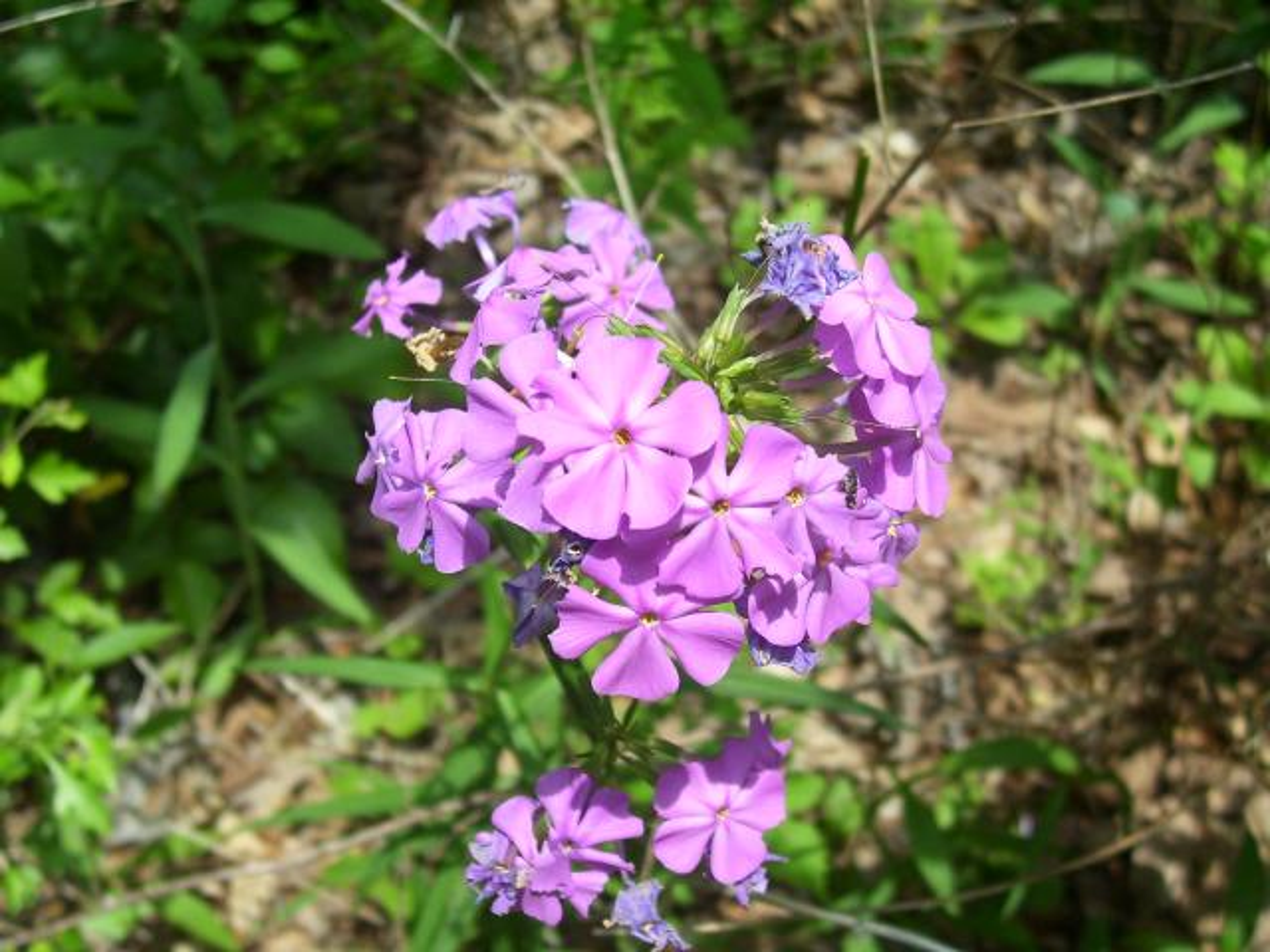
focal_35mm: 42
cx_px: 635
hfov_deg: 44.8
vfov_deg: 34.3
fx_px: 1541
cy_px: 476
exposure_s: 1/750
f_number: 3
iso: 80
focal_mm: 7
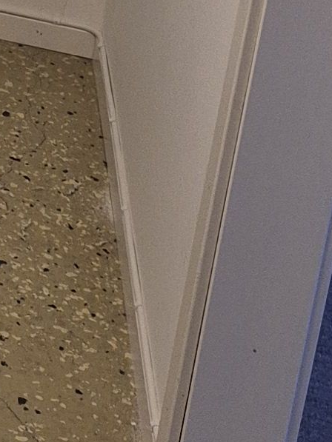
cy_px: -514
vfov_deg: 11.3
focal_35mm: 154
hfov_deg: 8.4
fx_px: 1969
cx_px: -594
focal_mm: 5.4
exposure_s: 1/100
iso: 80
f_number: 1.8
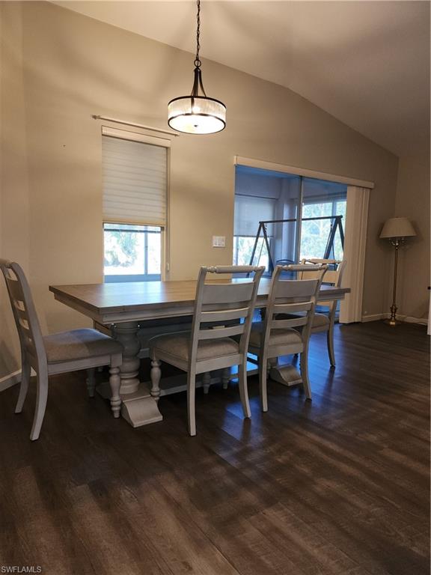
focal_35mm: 23
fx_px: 382
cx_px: 216
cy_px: 288
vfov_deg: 73.9
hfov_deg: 58.9
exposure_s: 1/40
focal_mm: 6.4
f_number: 1.8
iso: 125
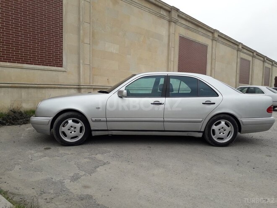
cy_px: 104
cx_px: 138
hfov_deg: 65.3
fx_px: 216
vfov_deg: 51.4
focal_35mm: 27
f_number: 1.9
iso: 40
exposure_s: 1/344
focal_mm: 3.6
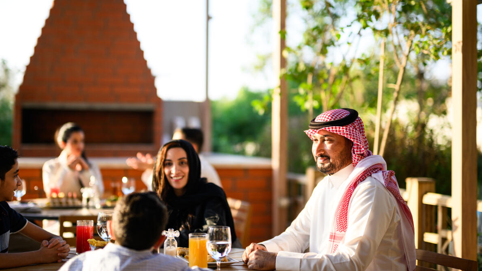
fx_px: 792
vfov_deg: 19.4
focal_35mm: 62
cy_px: 115
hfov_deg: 33.8
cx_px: 219
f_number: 1.2
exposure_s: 1/2000
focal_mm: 50
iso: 200
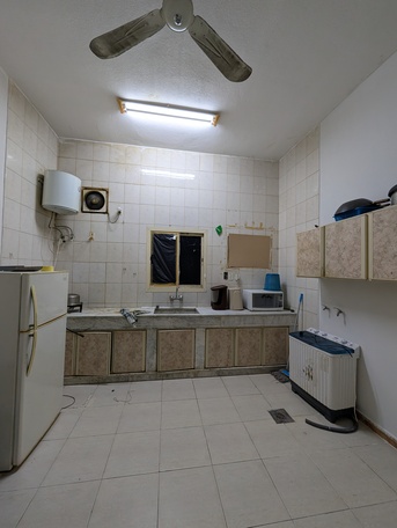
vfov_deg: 110.5
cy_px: 264
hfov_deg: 94.6
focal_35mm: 12
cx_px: 198
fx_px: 183
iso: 242
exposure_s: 1/120
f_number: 1.7
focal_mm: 2.02
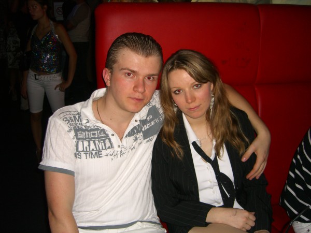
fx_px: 341
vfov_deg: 37.7
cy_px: 116
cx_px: 156
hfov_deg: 49.0
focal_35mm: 38
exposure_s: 1/60
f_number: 2.8
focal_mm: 7.9
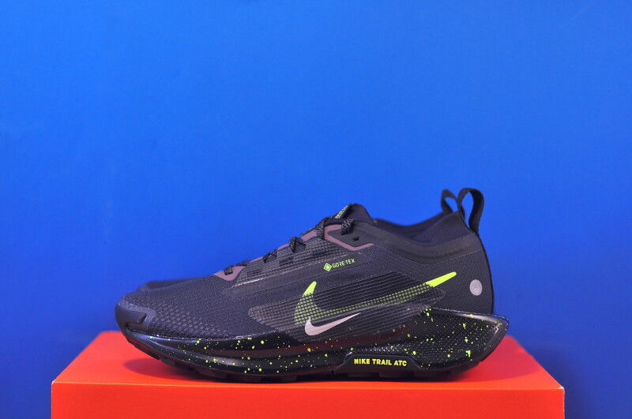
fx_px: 1315
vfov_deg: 18.1
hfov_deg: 27.0
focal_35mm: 75
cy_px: 210
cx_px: 316
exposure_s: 1/320
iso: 250
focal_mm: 50
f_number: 2.5
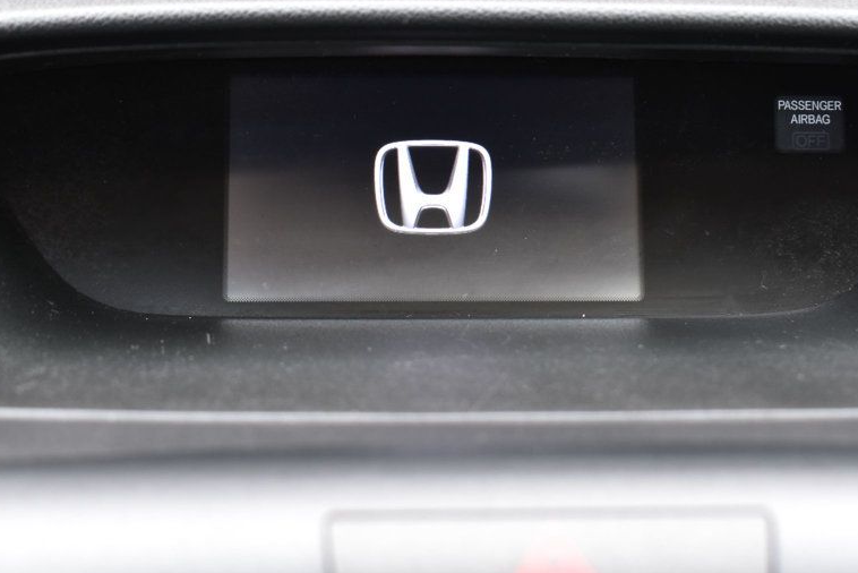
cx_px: 477
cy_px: 190
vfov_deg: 16.8
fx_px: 1931
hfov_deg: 25.0
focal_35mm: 81
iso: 400
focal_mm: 40
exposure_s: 1/25
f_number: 7.1
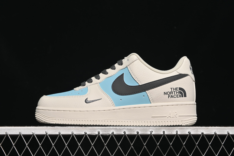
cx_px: 117
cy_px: 78
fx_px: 487
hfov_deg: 27.0
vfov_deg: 18.2
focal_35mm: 75
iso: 160
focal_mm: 50
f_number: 6.3
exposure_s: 1/60
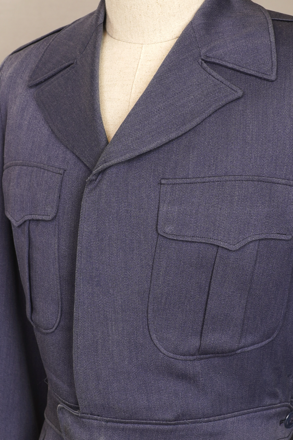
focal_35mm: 64
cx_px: 169
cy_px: 236
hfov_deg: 21.2
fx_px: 781
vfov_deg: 31.4
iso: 200
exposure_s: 1/20
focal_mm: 32
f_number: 6.3
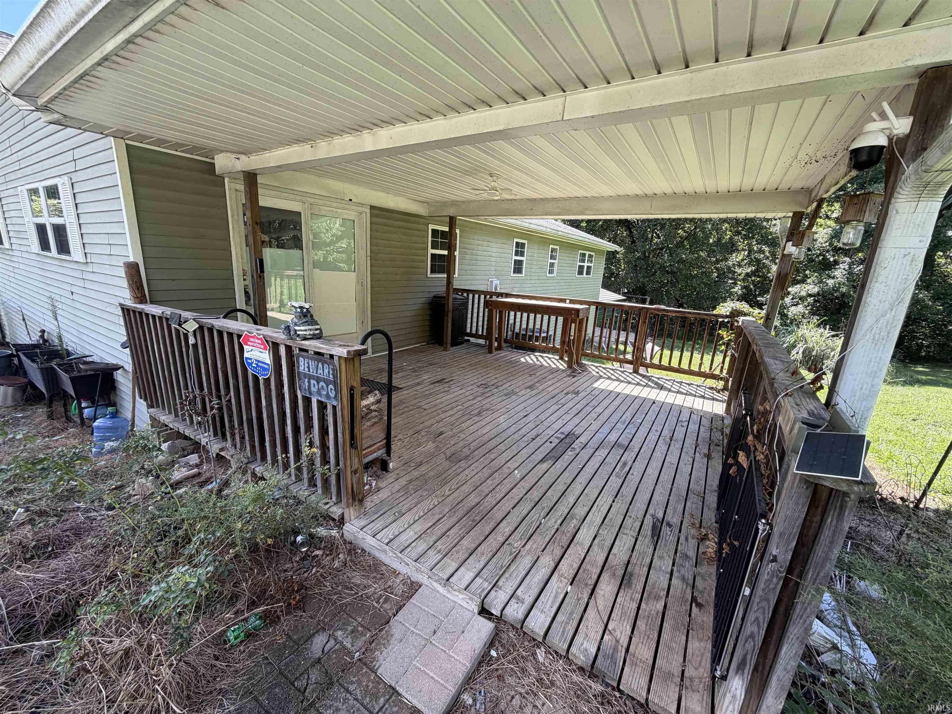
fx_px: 385
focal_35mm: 14
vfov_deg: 85.7
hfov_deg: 102.1
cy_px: 357
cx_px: 476
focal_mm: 2.22
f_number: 2.2
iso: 40
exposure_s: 1/132
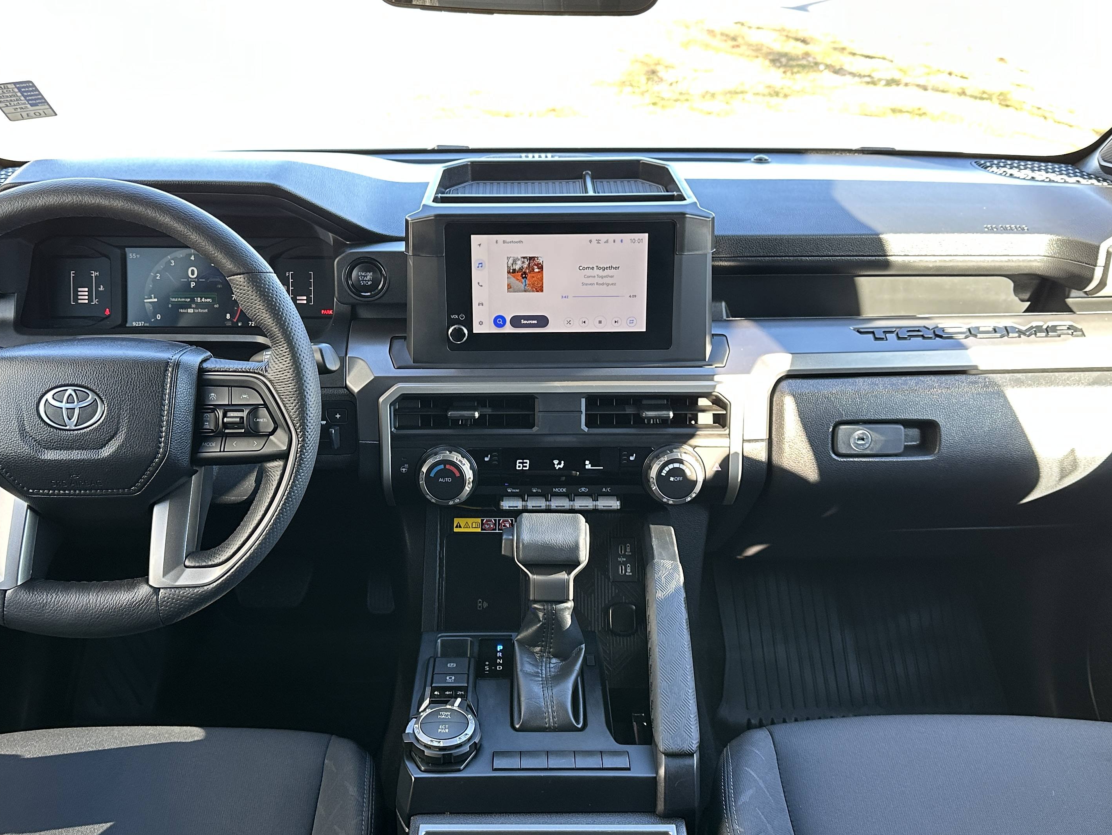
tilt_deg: -19.9
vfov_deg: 41.8
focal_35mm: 34
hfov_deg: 53.9
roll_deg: +3.5
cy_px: 385
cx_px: 532
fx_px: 1092
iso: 250
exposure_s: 1/68
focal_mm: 6.86
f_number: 1.78
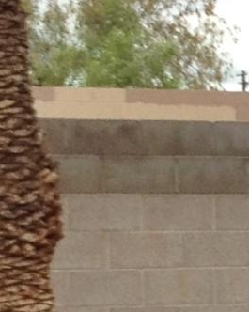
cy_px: 441
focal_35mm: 309
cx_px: 719
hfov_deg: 4.8
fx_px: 2850
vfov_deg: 6.2
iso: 50
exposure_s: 1/484
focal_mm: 4.28
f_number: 2.4
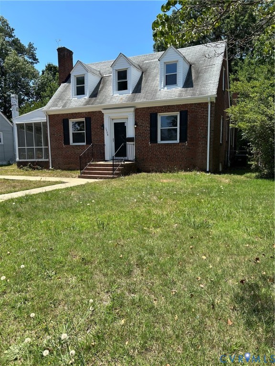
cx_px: 138
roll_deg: -0.5
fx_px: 275
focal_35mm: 26
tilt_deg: -7.1
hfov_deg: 53.1
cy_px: 183
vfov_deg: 67.3
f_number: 1.5
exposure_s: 1/2252
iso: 50
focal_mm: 5.7
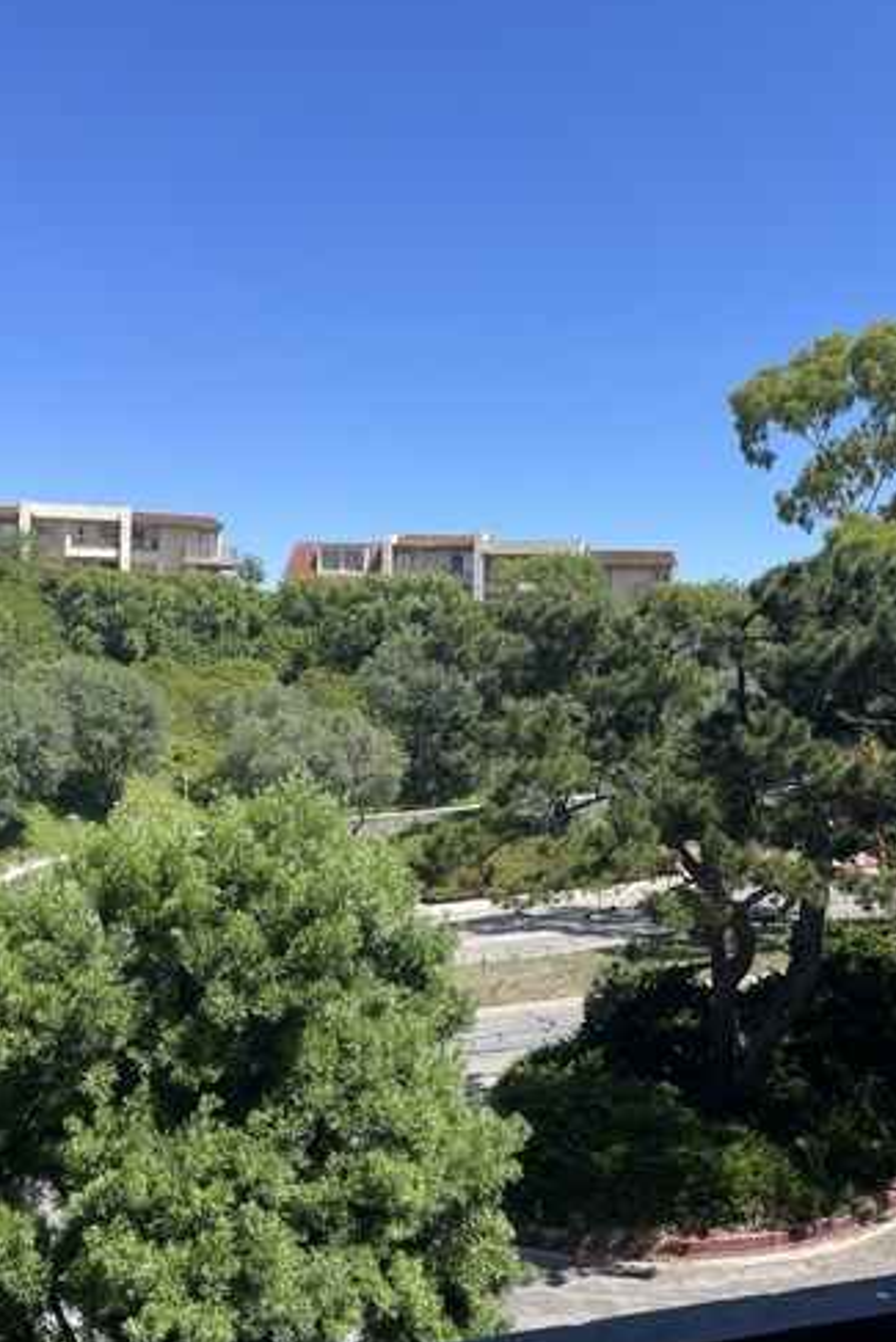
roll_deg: -1.9
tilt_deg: +2.1
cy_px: 672
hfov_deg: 36.0
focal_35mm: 37
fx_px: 1380
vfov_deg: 51.9
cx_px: 473
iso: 32
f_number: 1.6
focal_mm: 4.2
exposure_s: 1/2132
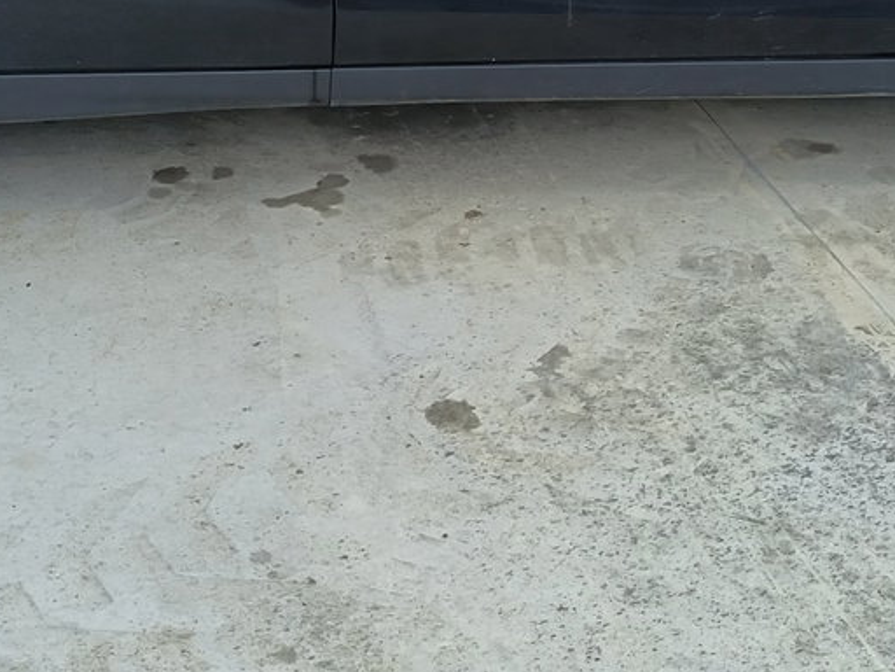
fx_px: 1939
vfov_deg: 18.5
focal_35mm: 75
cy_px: -168
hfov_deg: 26.0
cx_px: 427
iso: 100
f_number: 1.75
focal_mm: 5.25
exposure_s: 1/383
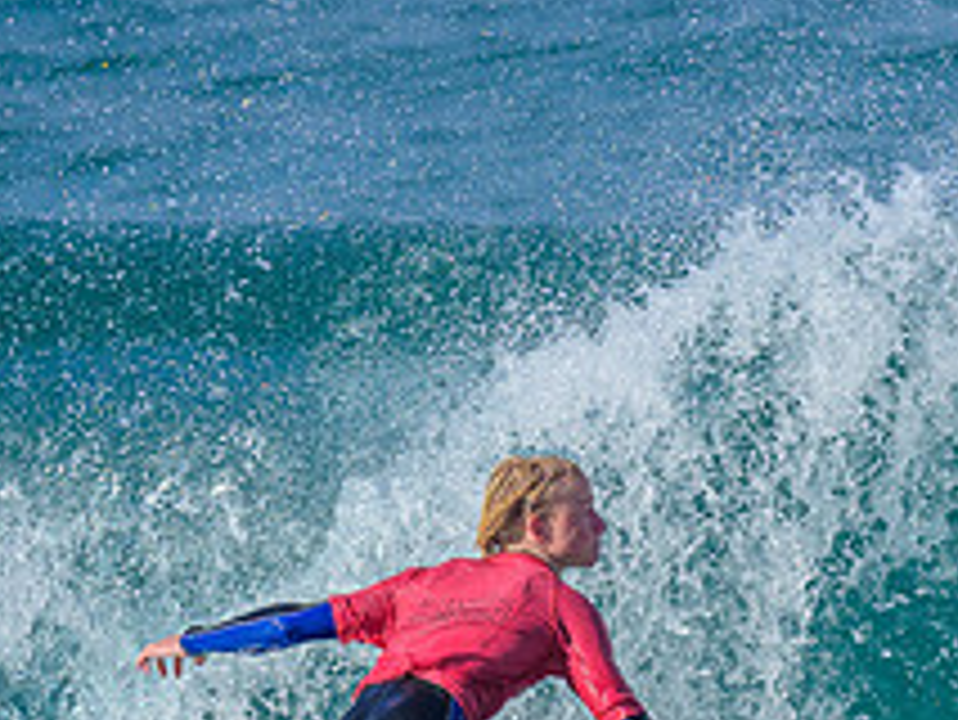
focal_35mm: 2871
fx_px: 79500
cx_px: 758
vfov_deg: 0.5
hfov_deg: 0.7
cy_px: 643
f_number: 6.3
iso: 400
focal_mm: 800
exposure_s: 1/2000
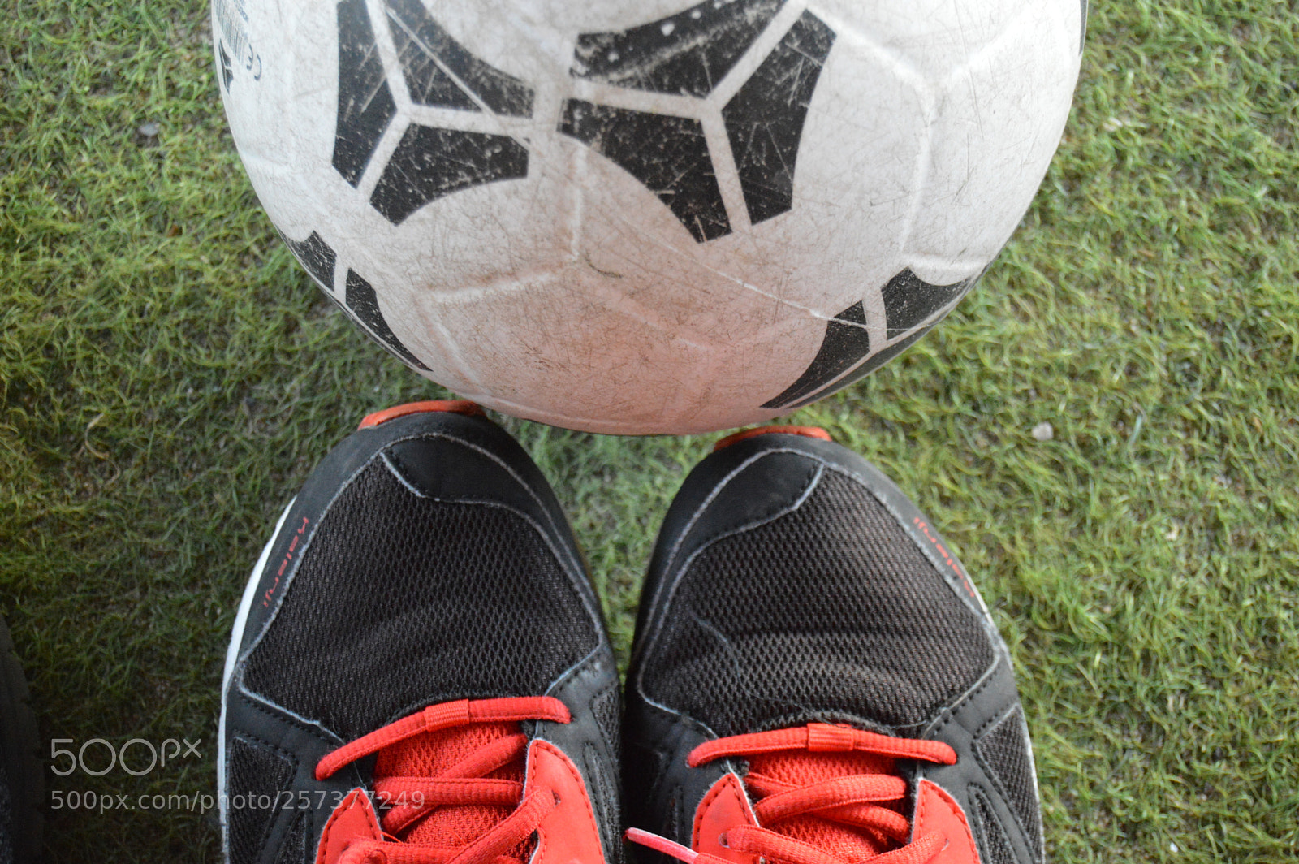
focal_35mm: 72
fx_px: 2596
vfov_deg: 18.9
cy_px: 432
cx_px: 650
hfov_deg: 28.1
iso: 3200
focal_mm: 48
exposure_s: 1/250
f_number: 5.3
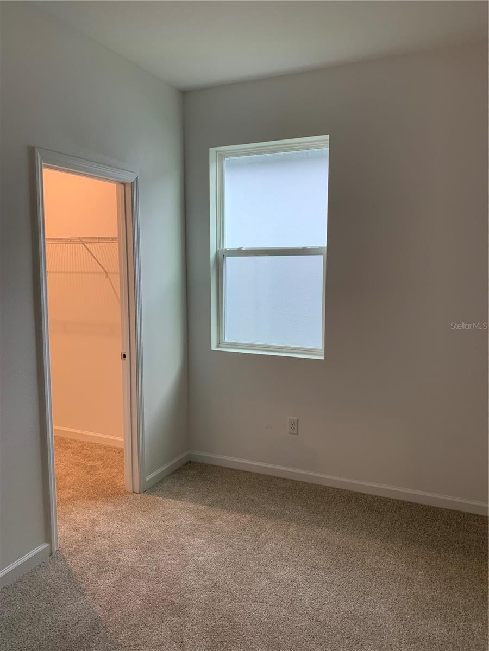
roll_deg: +0.0
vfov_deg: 67.3
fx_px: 490
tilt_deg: -3.0
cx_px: 244
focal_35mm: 26
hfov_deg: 53.1
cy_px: 326
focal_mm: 4.25
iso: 80
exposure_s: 1/60
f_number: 1.8
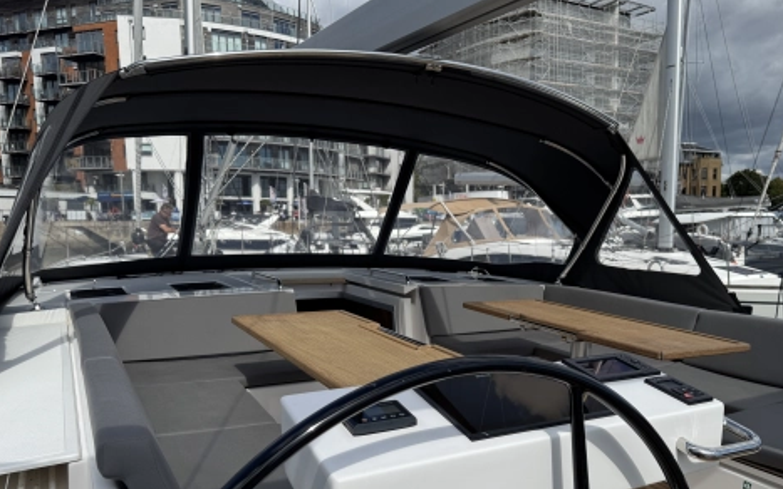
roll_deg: +1.0
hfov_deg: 62.5
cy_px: 299
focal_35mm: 30
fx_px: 640
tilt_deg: -7.7
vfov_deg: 41.6
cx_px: 458
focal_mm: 6.76
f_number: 1.78
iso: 80
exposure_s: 1/5814
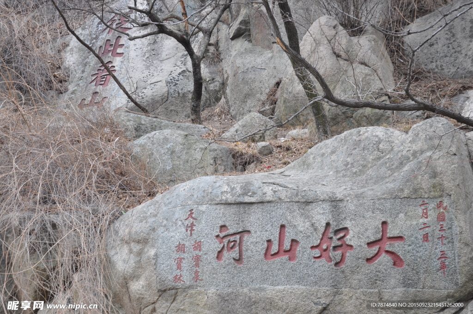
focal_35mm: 57
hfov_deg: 35.1
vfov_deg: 23.7
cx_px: 236
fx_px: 748
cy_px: 157
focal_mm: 38
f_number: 6.3
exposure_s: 1/40
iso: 200
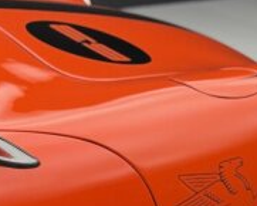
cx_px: 84
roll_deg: -1.8
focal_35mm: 166
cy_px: 315
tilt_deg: -24.3
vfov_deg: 9.1
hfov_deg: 11.6
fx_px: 1263
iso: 80
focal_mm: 6.76
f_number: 1.78
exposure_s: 1/49
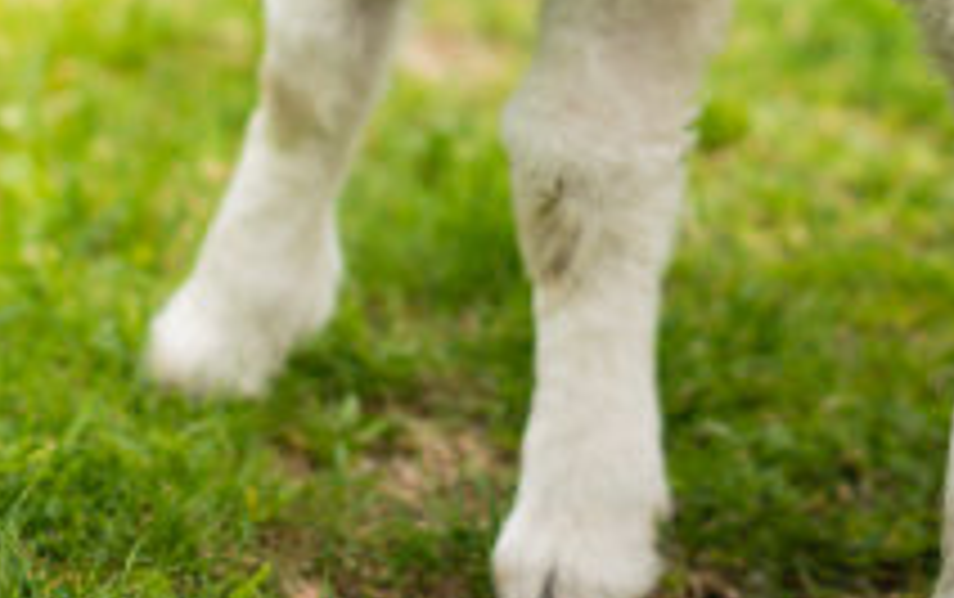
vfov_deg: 8.8
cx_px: 396
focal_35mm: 147
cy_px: -144
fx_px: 3826
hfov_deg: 14.2
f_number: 2.2
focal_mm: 50
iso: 100
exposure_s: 1/250
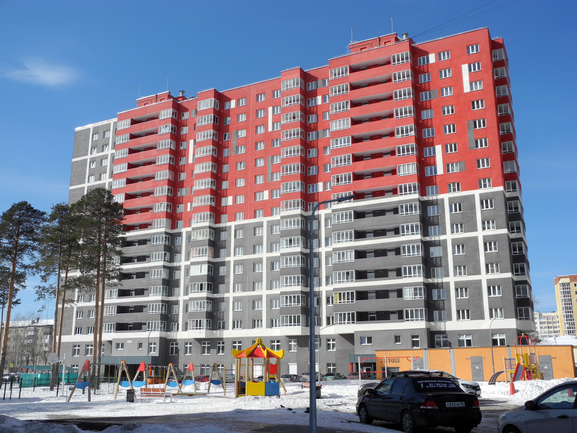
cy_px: 216
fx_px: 583
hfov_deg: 52.6
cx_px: 288
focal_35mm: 35
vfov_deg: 40.7
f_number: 4
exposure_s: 1/1462
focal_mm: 7.4
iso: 100
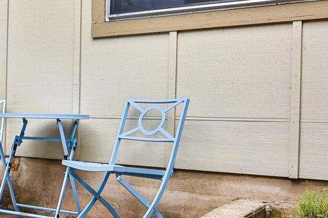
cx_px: -122
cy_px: 113
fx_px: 556
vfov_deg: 22.2
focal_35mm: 61
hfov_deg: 26.6
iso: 100
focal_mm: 14
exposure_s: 1/50
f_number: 8
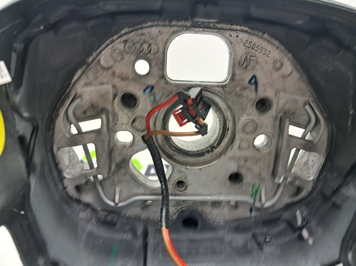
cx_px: 178
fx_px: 277
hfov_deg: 65.4
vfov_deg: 51.3
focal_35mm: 27
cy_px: 133
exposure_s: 1/60
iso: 100
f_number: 1.8
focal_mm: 4
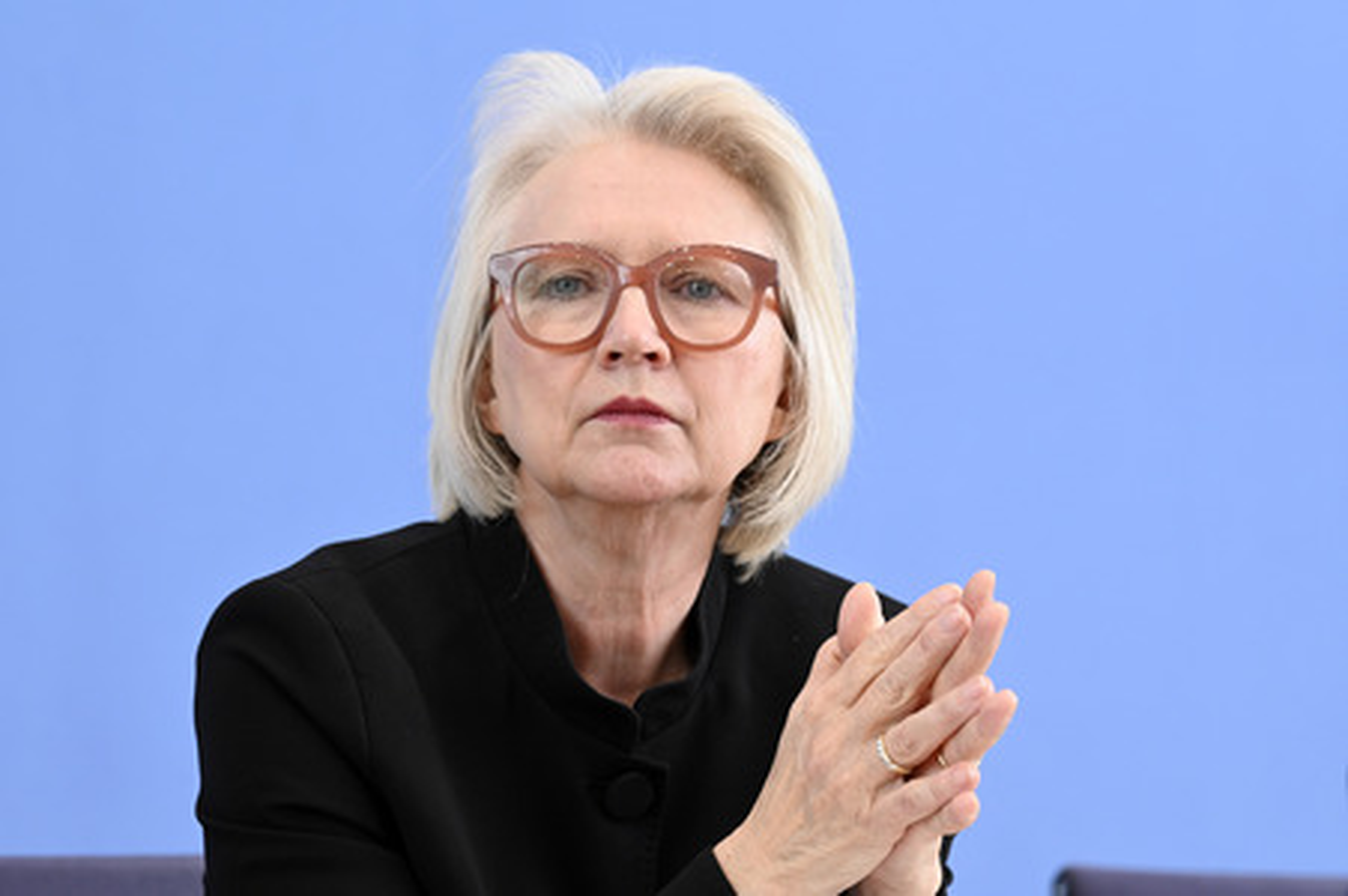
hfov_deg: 15.2
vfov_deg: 10.1
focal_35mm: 135
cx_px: 674
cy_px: 448
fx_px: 5051
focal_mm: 135
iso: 2500
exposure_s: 1/500
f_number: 6.3
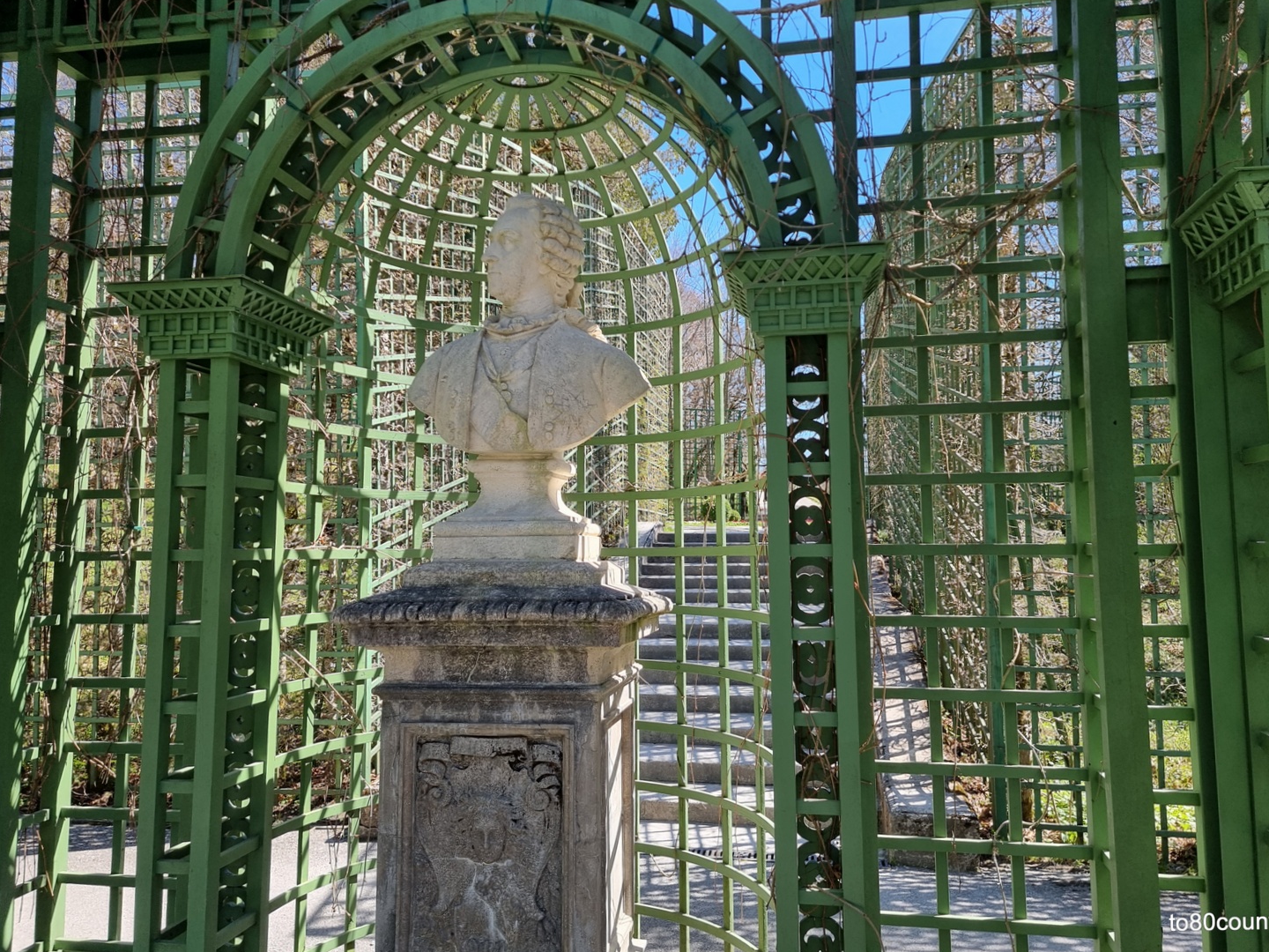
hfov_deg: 69.4
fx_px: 916
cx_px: 660
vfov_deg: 54.9
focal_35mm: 25
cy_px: 465
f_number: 1.8
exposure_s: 1/251
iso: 50
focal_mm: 6.7
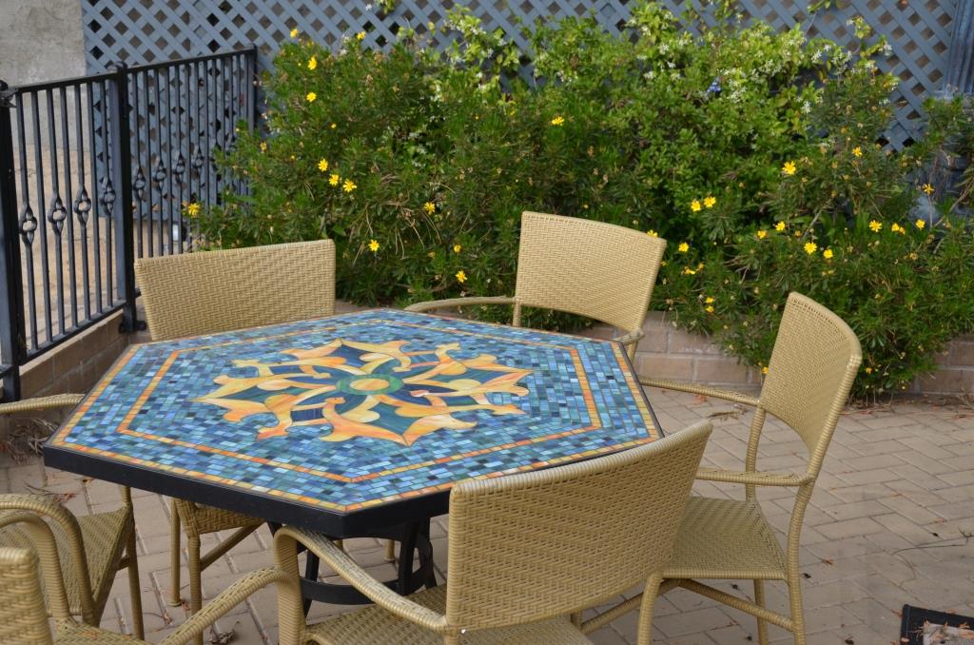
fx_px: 1296
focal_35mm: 48
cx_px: 487
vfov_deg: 27.9
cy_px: 322
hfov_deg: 41.2
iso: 200
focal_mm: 32
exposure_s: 1/200
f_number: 7.1
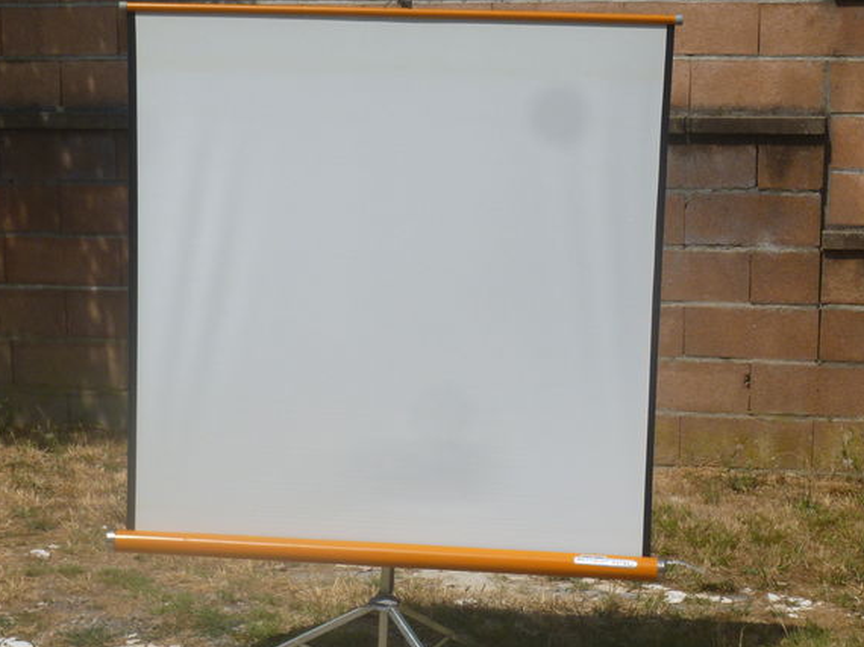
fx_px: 1971
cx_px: 400
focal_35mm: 79
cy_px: 418
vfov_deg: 18.6
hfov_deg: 24.7
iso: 100
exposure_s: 1/160
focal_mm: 8
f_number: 11
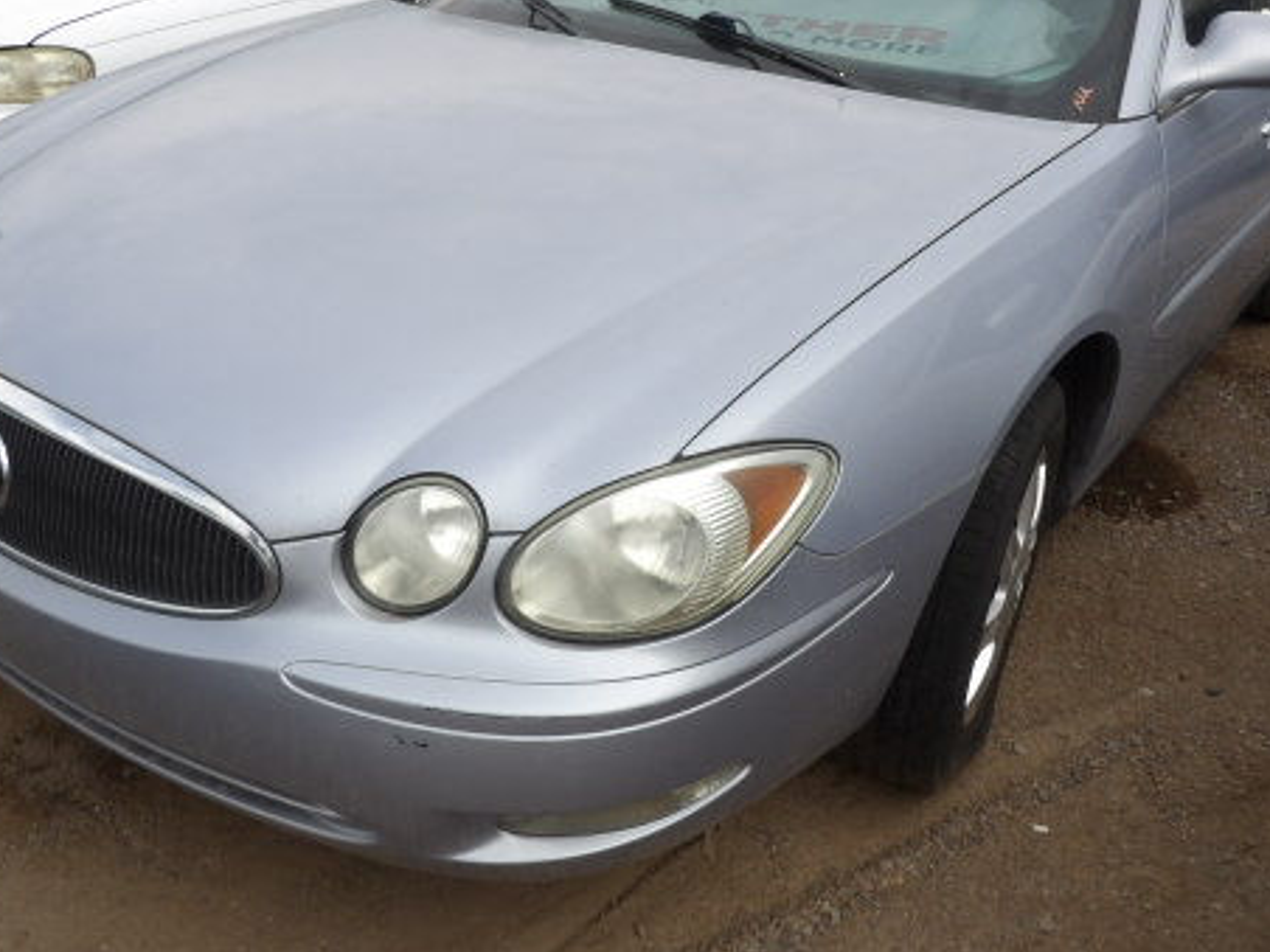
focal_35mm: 34
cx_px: 610
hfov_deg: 53.9
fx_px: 1247
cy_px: 351
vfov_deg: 41.5
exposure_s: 1/225
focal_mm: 4.3
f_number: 5.6
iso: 100
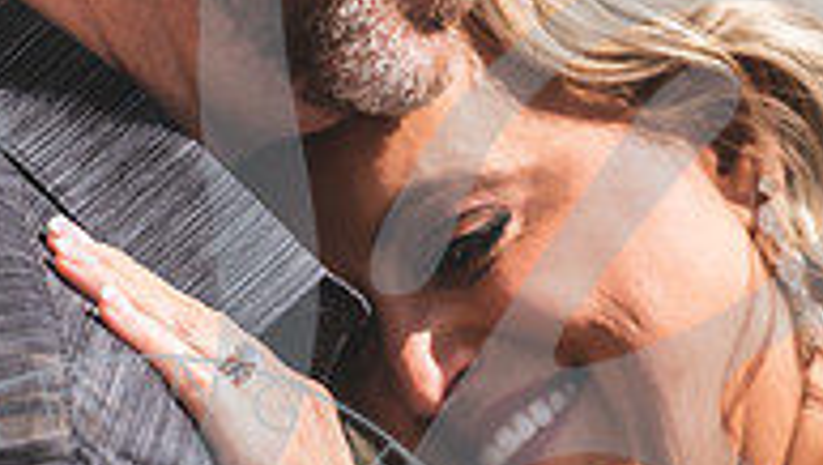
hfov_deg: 4.4
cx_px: 341
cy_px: 427
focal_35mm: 488
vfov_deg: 2.5
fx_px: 10660
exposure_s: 1/3200
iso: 100
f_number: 2.8
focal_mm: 200
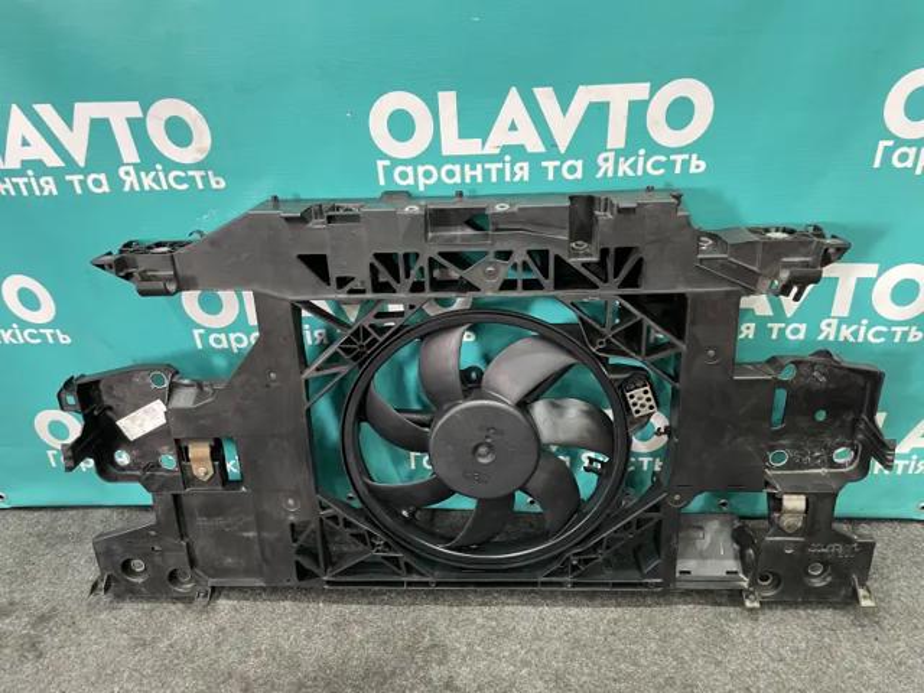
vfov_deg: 53.1
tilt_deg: -31.1
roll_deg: +3.8
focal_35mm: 26
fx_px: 694
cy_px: 346
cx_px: 462
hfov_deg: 67.3
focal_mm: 4.2
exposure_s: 1/50
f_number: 1.6
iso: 250
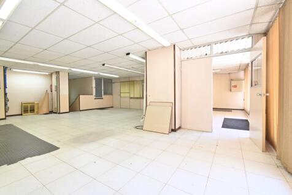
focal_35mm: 15
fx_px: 122
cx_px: 146
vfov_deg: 77.3
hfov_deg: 100.4
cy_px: 98
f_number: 22
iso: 100
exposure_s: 3
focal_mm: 10
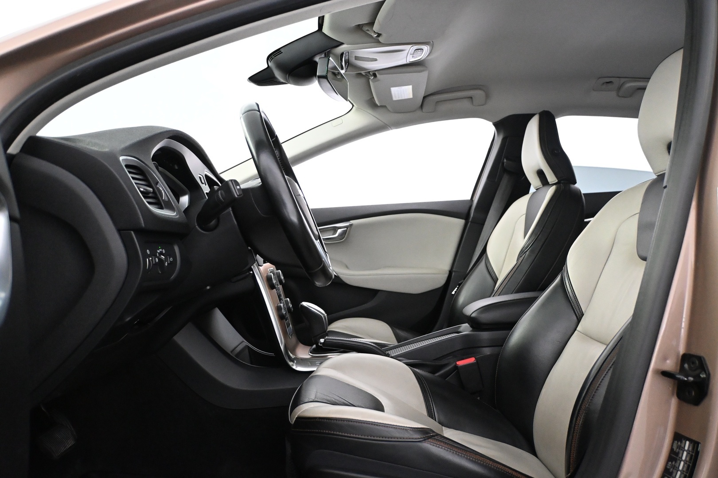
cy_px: 239
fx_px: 598
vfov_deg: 43.6
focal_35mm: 30
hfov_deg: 61.9
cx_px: 359
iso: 4500
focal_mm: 20
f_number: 3.8
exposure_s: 1/60
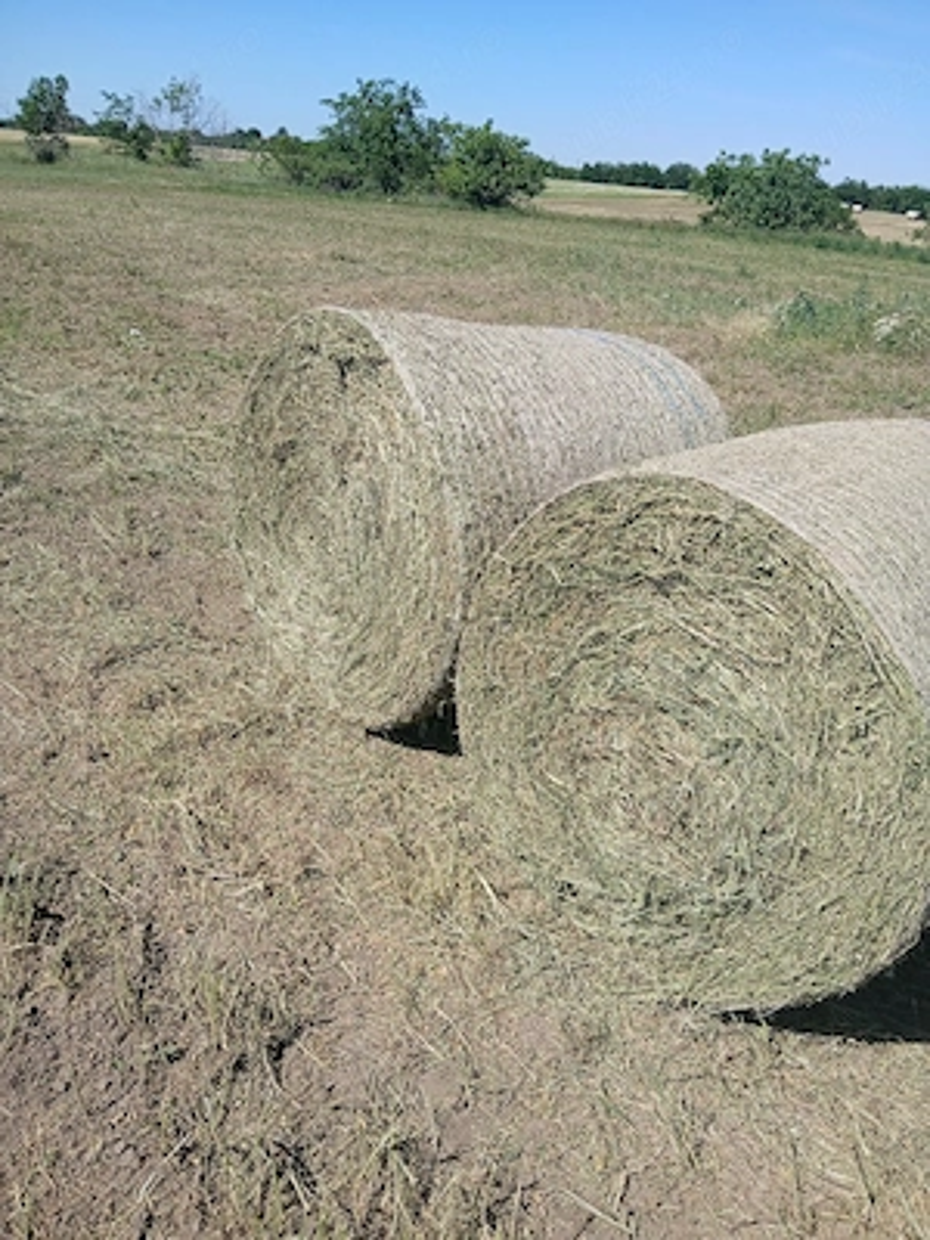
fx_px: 931
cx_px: 465
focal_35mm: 26
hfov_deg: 53.1
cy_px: 620
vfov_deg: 67.3
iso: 20
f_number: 1.8
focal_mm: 3.98
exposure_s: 1/556
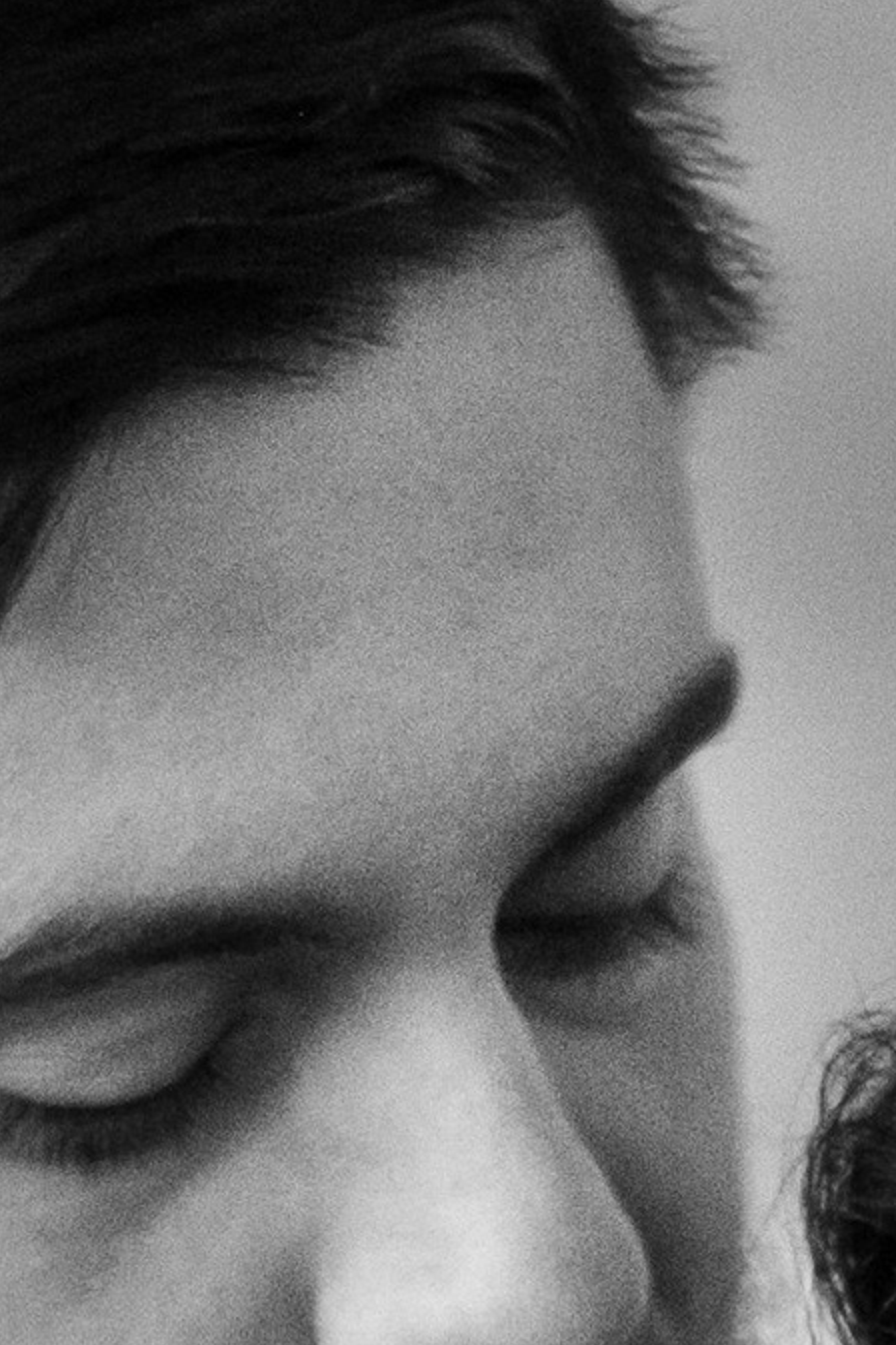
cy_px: 3447
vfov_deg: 6.4
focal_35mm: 303
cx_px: 1144
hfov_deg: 4.5
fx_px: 11311
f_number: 1.4
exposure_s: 1/125
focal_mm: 35
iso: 3200
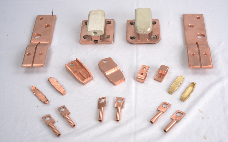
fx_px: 323
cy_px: 71
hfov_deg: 38.9
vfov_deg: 24.9
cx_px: 116
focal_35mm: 52
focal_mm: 50
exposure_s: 1/200
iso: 50
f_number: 18
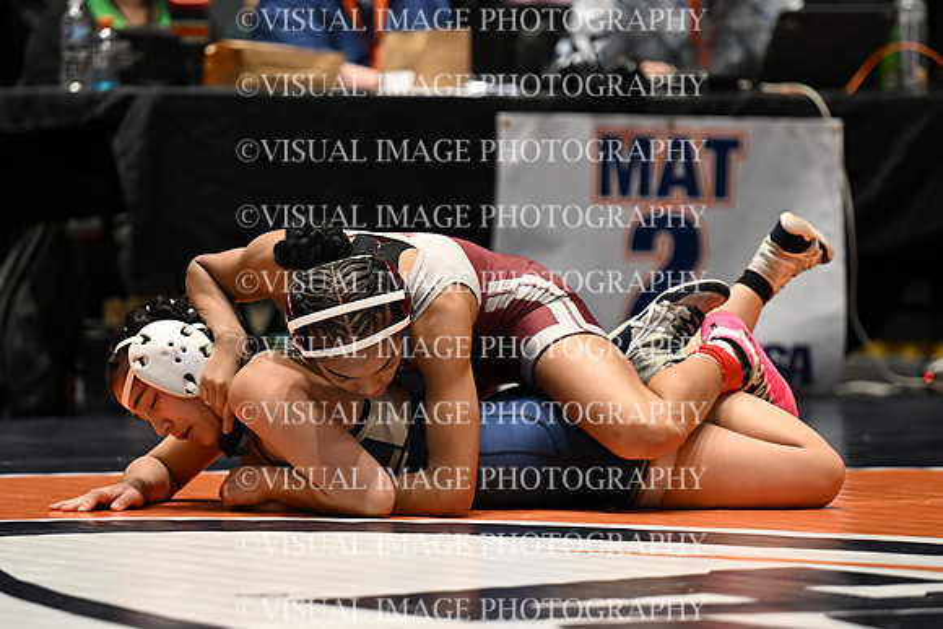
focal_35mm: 255
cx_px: 472
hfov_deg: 8.1
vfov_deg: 5.4
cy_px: 314
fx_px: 6681
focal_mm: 170
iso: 2500
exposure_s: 1/767
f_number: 2.8
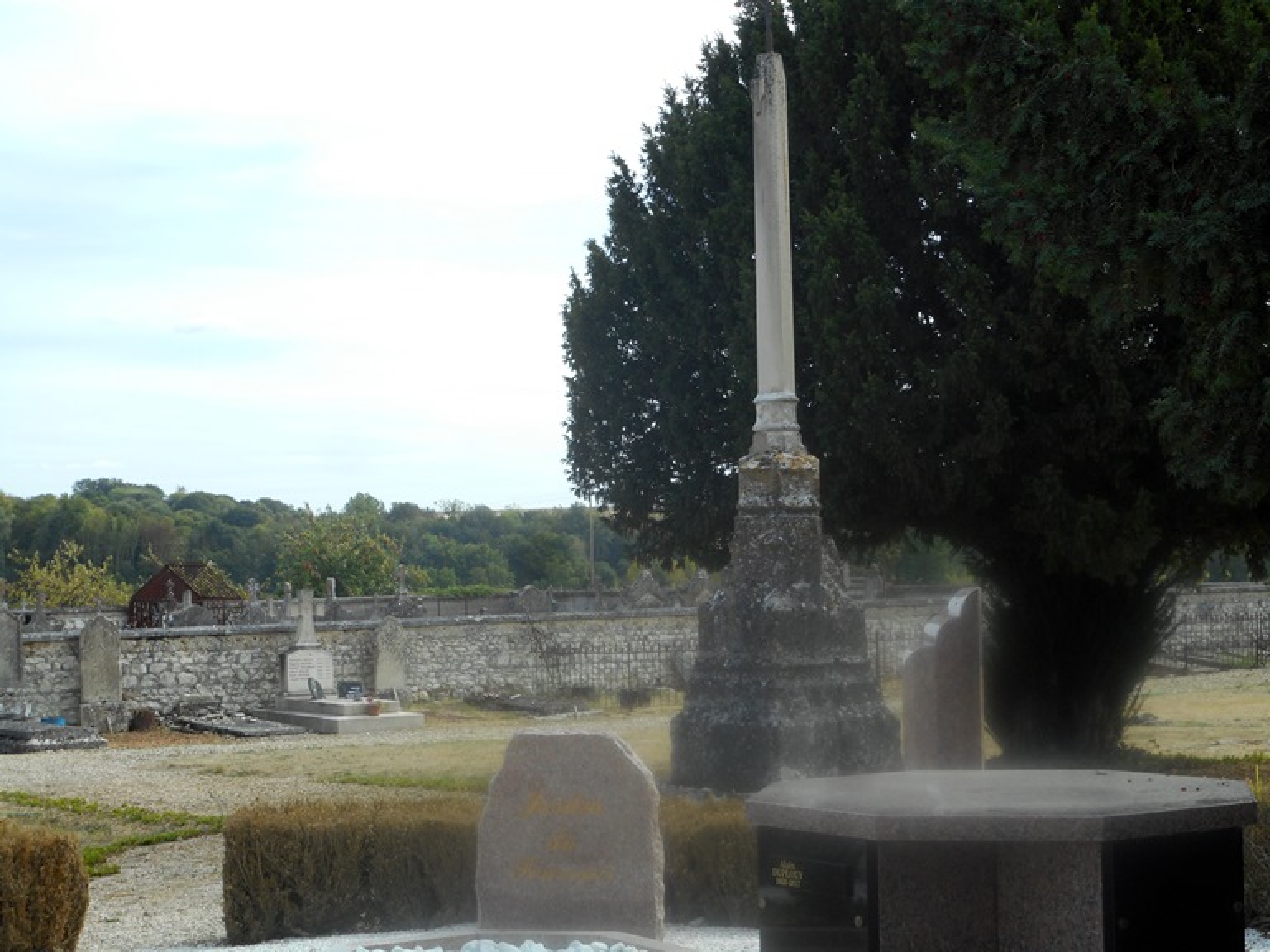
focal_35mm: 67
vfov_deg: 21.9
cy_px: 476
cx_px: 635
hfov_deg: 29.0
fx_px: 2458
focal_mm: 12
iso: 80
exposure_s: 1/250
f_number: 5.3
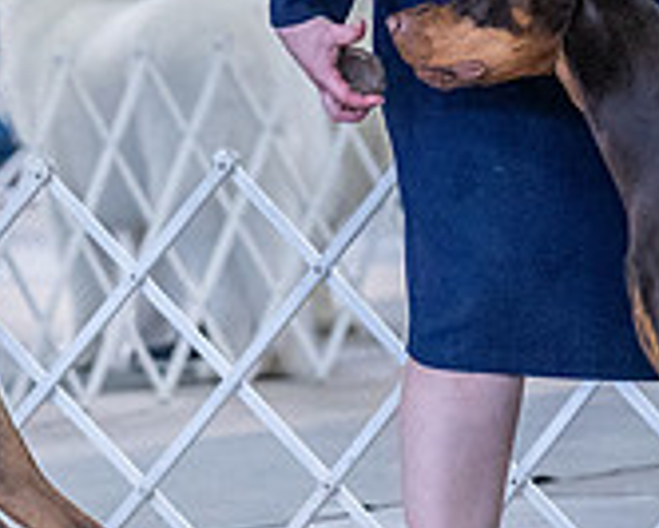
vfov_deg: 2.6
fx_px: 11748
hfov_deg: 3.2
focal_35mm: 602
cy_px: -131
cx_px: 812
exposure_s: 1/400
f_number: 4
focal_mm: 158
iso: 6400
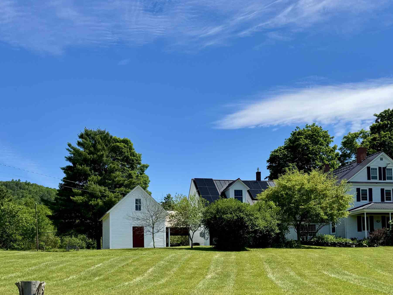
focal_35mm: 41
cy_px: 240
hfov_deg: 45.8
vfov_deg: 34.0
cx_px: 195
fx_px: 466
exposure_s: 1/5814
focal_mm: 6.76
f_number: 1.78
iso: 80
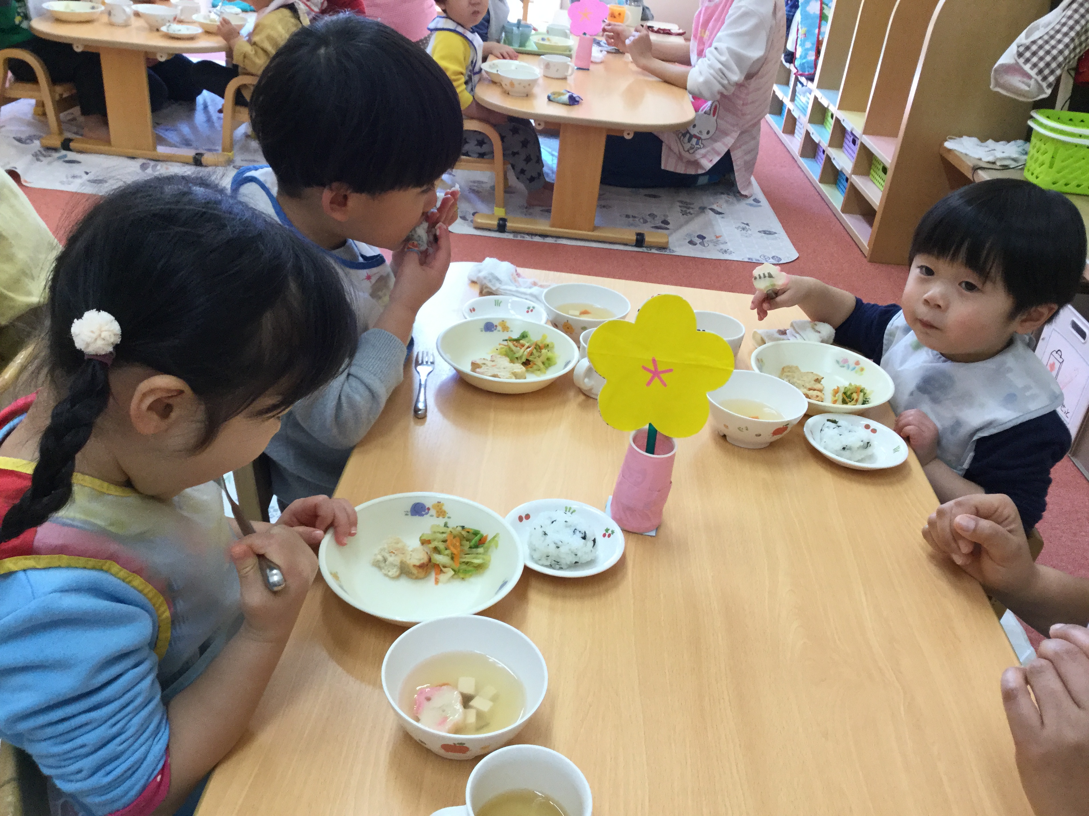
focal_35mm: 31
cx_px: 544
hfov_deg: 58.4
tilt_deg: -29.6
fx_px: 975
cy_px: 408
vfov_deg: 45.4
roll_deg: -6.8
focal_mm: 3.3
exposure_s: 1/30
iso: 40
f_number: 2.4
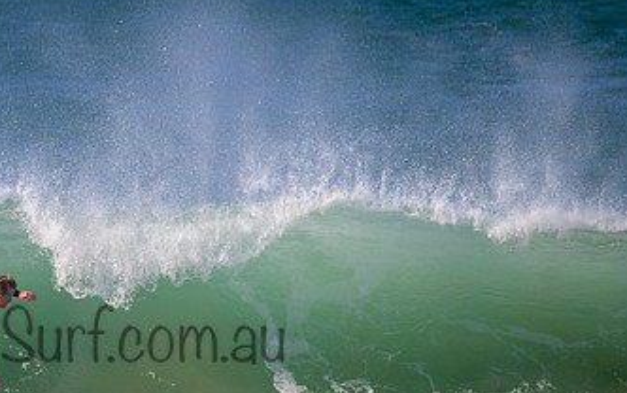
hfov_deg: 1.5
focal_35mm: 1423
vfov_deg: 0.9
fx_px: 24332
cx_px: 85
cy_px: 318
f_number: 11
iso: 1400
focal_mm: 800
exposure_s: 1/2000
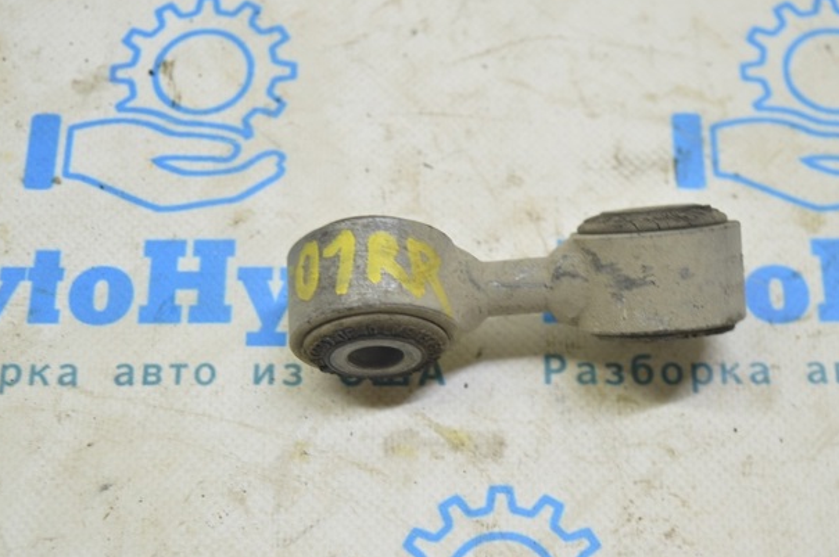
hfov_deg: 27.7
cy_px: 268
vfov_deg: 18.6
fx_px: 1699
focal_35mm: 73
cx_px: 424
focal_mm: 46
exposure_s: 1/20
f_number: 5.6
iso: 400
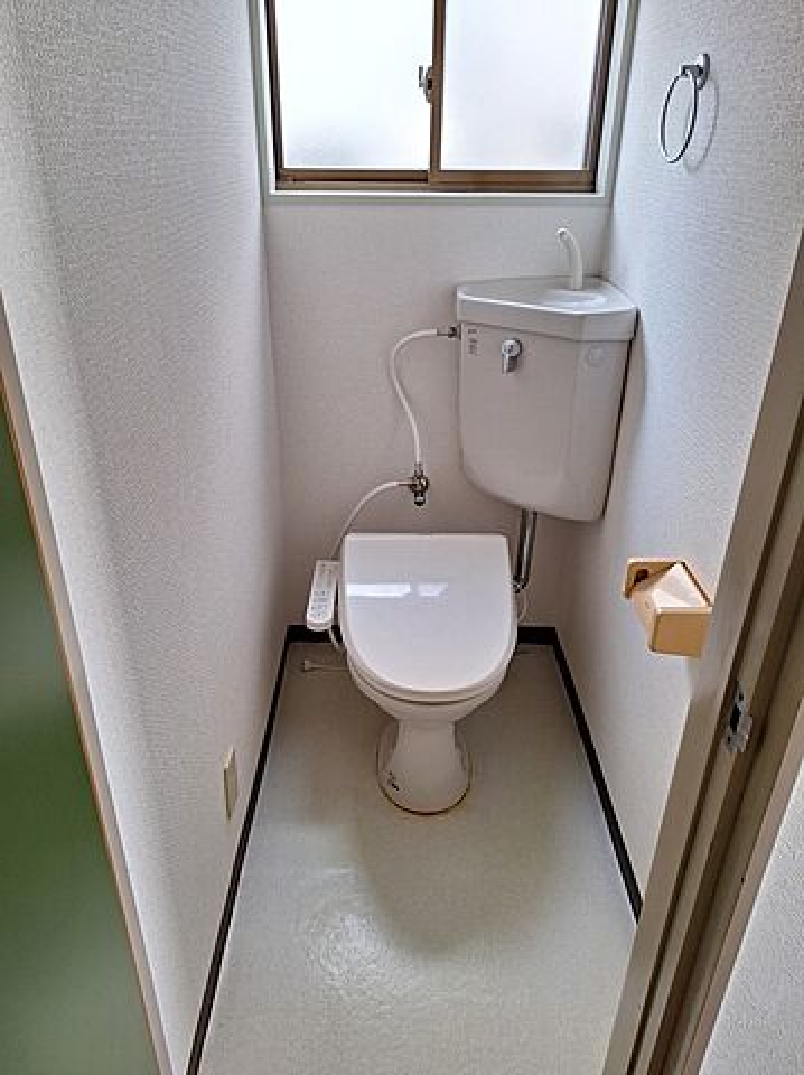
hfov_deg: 58.8
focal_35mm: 23
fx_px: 714
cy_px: 538
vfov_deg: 74.0
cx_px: 402
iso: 64
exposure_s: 1/100
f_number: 1.8
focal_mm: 5.54
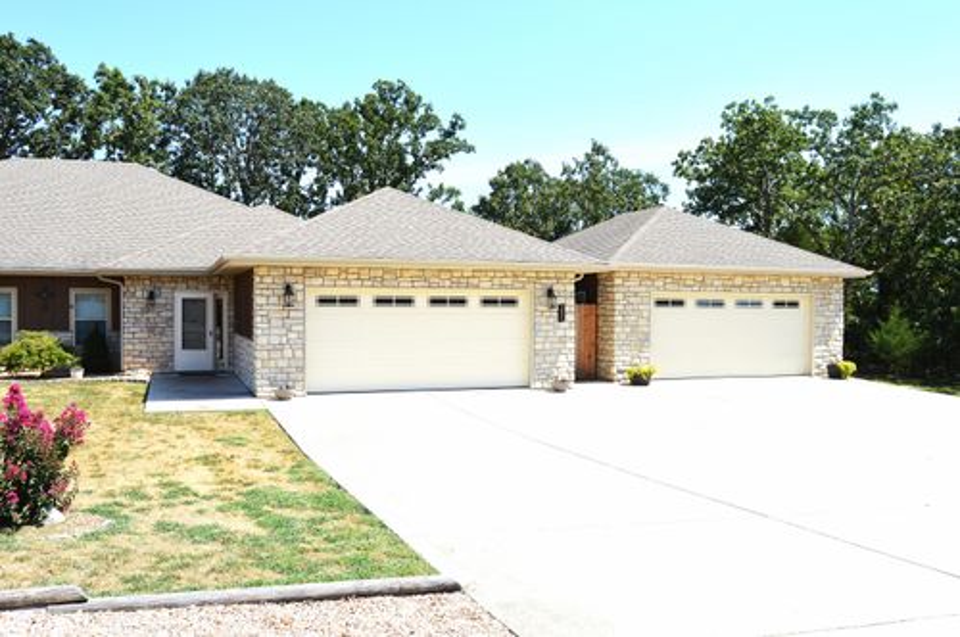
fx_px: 879
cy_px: 318
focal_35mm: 33
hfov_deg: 57.3
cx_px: 480
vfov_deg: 39.9
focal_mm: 22
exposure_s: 1/250
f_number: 8
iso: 100
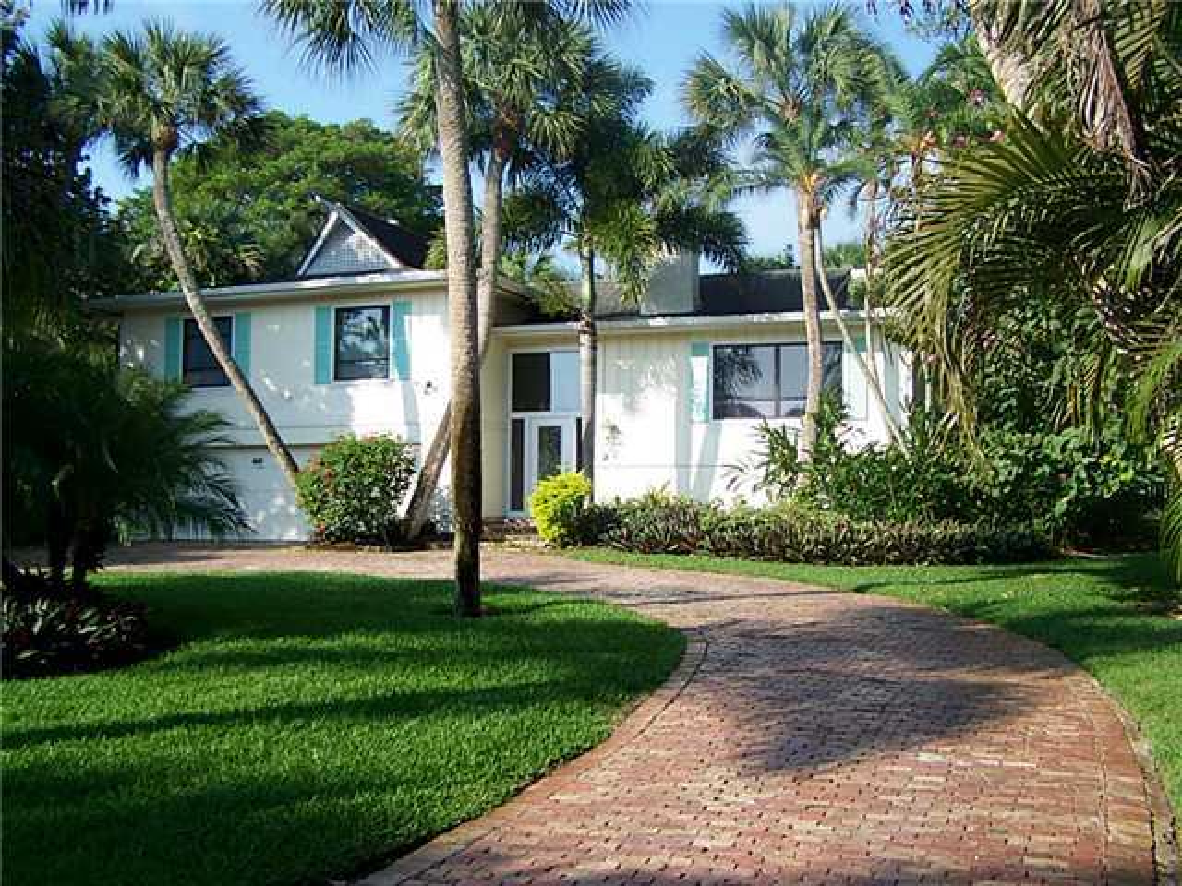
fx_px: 1298
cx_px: 591
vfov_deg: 37.7
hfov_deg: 49.0
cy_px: 443
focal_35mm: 38
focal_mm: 6.3
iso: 64
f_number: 2.8
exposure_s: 1/500
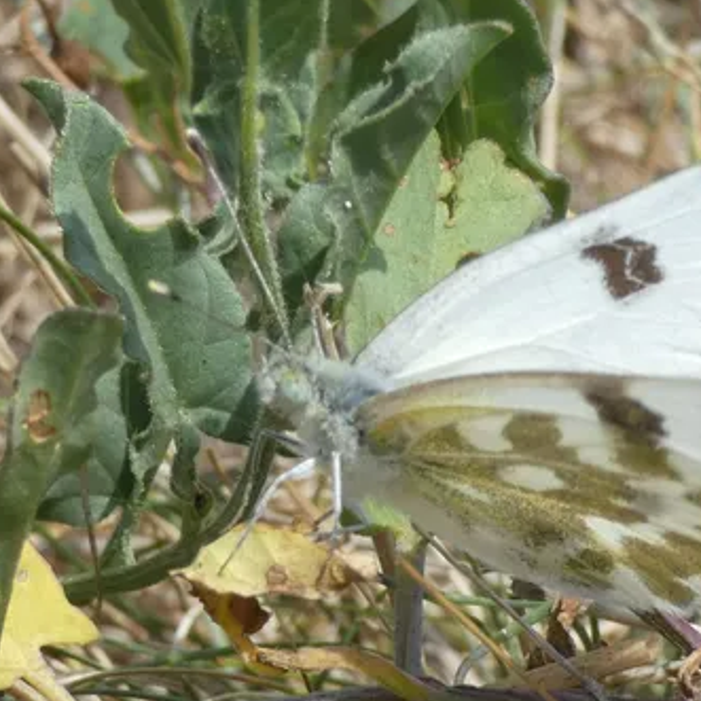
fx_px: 6415
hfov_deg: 6.2
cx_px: 546
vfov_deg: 6.3
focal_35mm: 280
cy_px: 379
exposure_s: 1/160
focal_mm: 29.5
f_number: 5.4
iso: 80
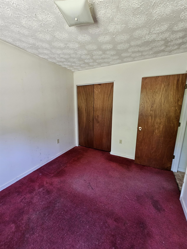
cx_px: 94
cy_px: 124
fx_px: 94
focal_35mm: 13
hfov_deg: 89.9
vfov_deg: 106.2
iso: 320
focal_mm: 2.2
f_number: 2.2
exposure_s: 1/40
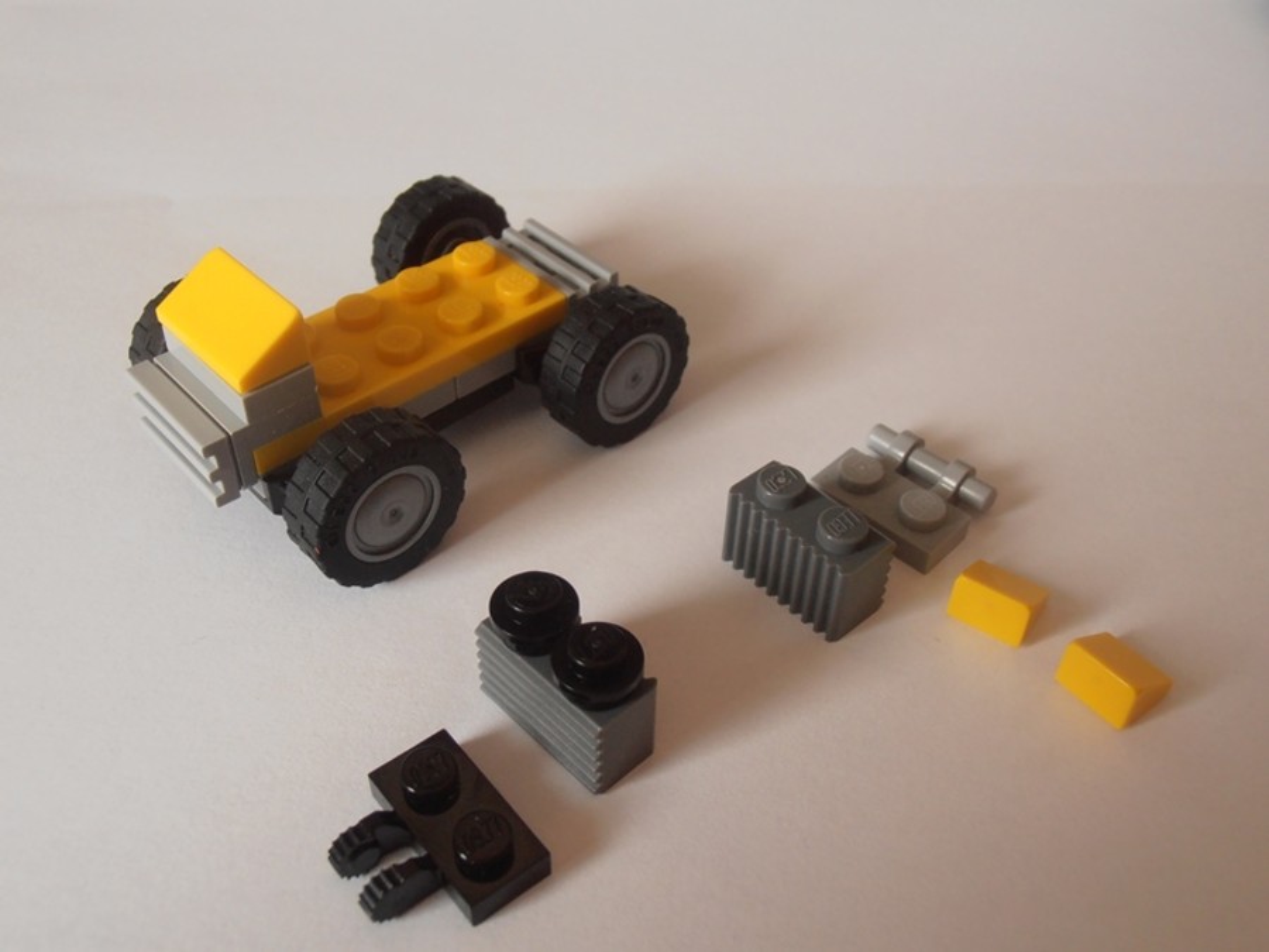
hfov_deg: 50.1
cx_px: 634
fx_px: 1356
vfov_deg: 38.7
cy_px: 476
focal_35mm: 37
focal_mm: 6.61
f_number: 3.9
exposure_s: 1/20
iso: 125
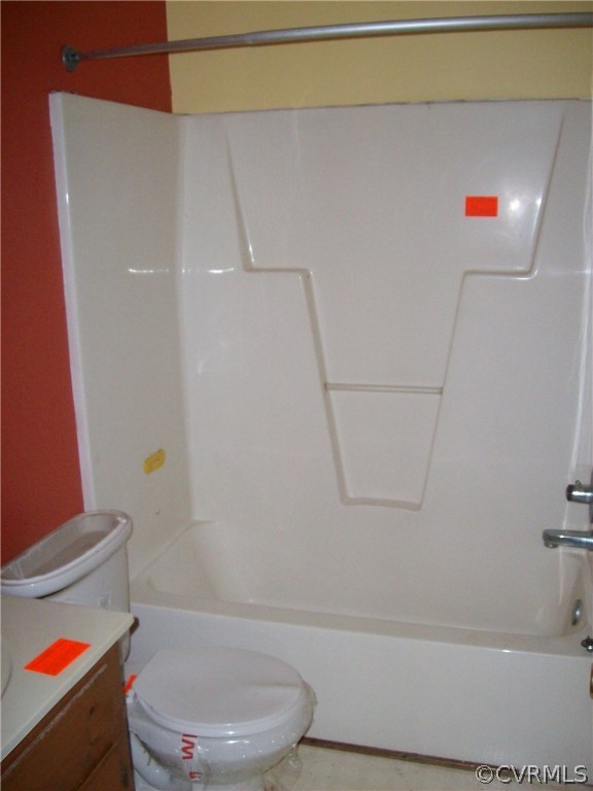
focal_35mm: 35
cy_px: 396
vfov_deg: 52.6
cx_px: 296
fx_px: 799
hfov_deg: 40.7
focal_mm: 5.8
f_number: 2.8
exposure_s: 1/40
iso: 200
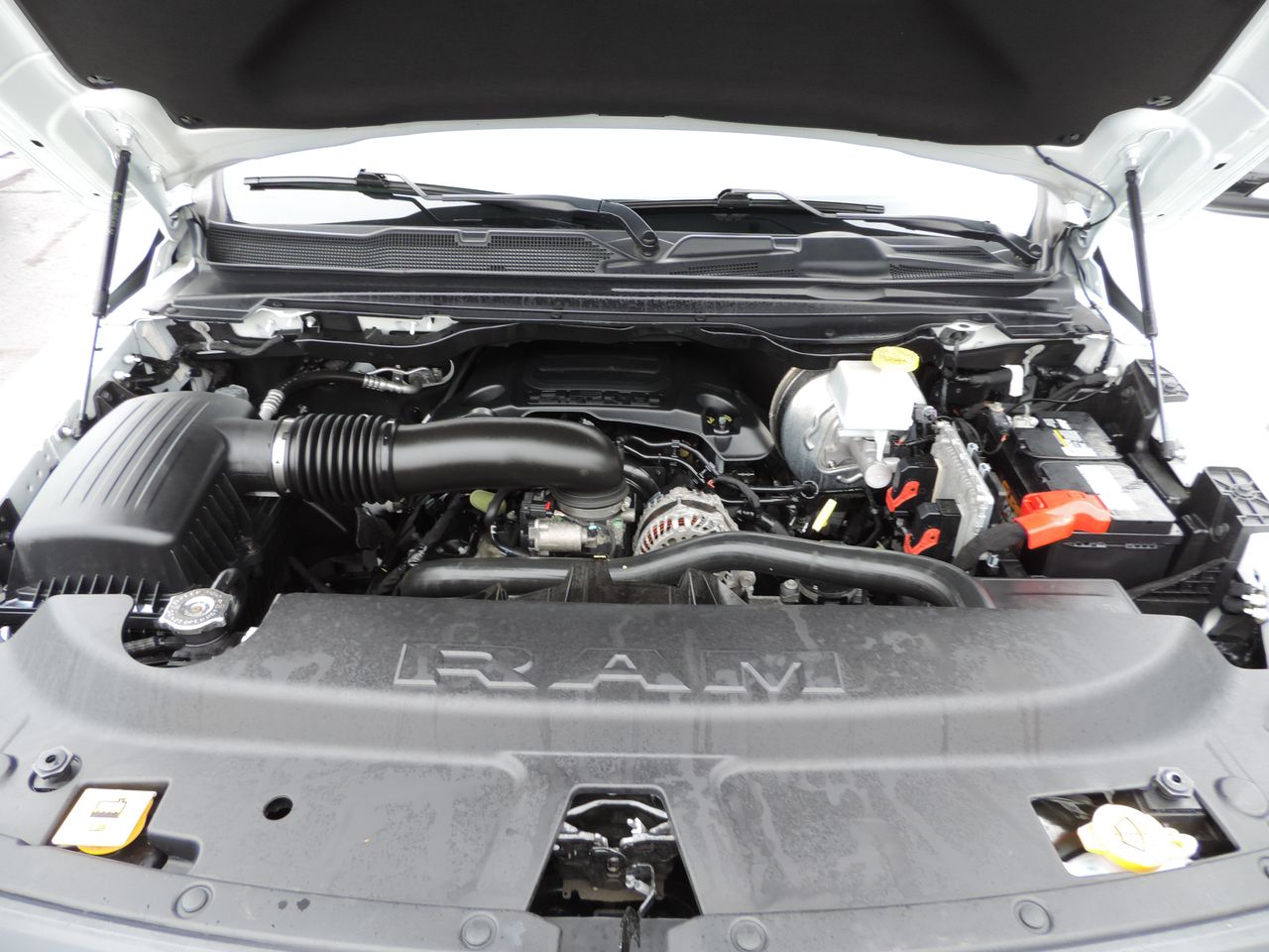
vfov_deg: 56.8
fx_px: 880
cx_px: 634
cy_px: 476
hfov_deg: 71.6
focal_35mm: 24
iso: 80
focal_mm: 4.3
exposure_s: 1/50
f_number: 3
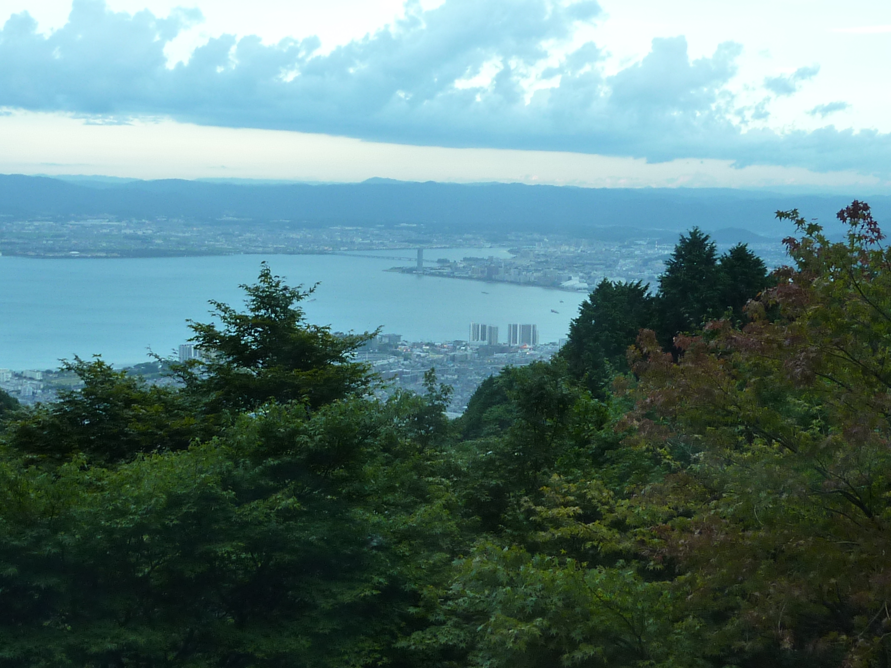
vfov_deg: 28.6
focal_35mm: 51
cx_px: 446
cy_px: 334
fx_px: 1313
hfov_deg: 37.5
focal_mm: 4.7
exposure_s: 1/50
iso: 125
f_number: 3.4
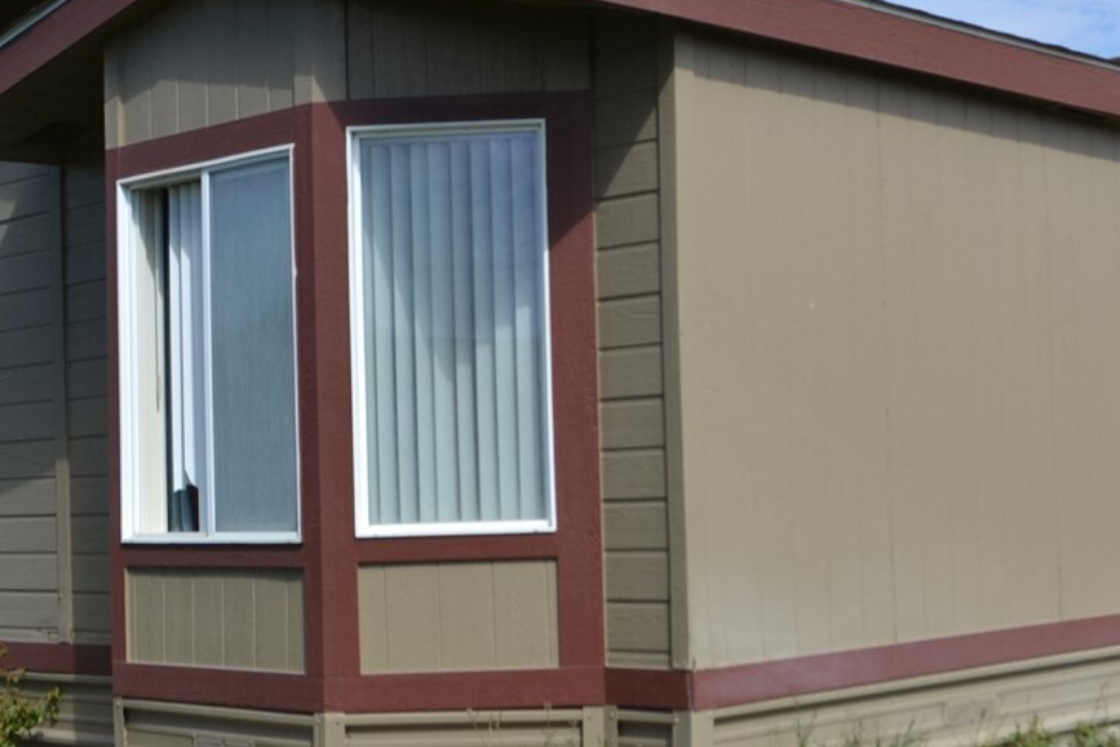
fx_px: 1960
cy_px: 417
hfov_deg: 31.2
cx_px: 863
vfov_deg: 21.6
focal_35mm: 63
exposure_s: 1/250
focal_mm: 18
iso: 100
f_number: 8
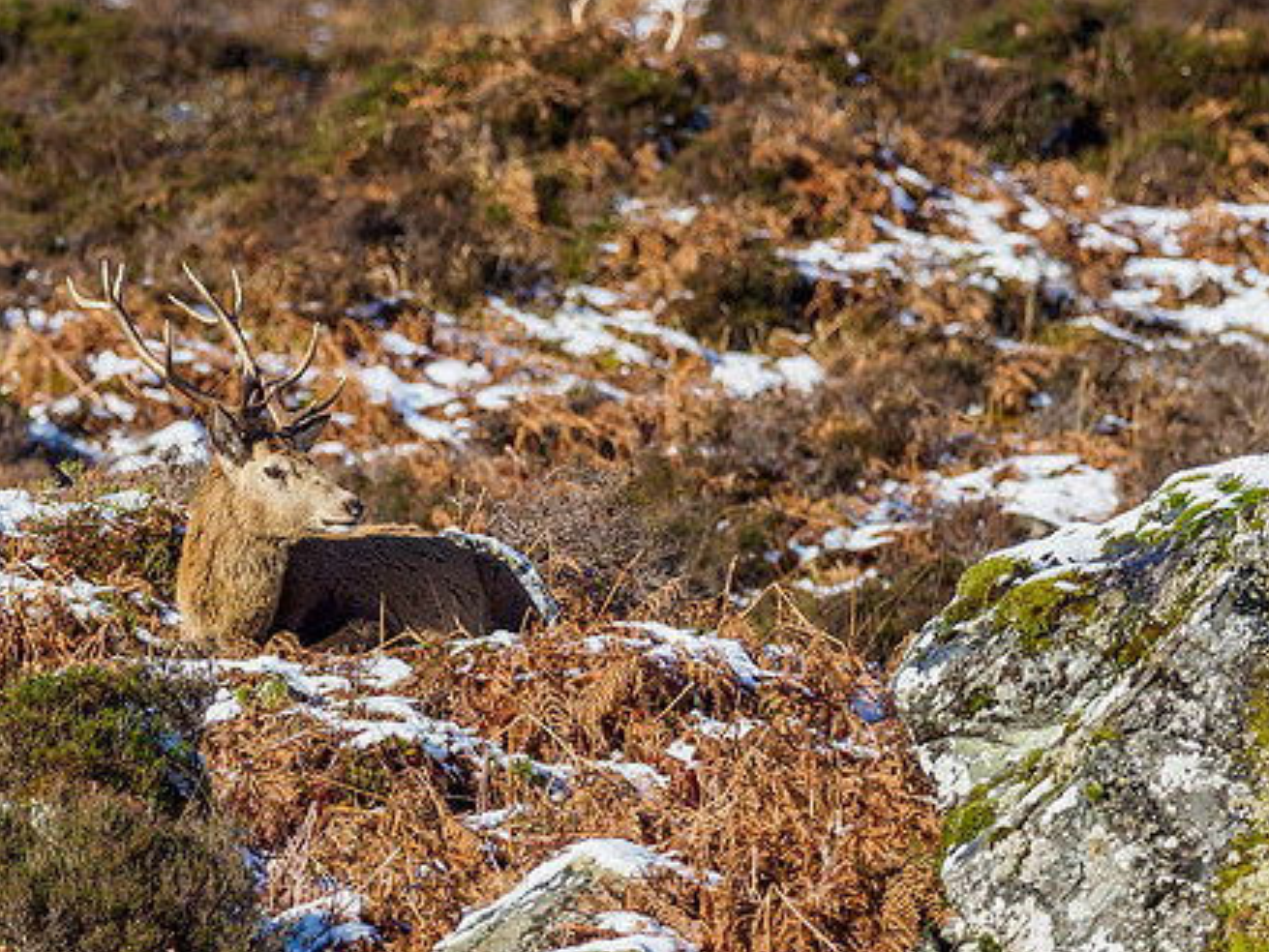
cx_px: 269
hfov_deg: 1.9
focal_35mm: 1052
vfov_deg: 1.4
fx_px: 38576
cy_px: 458
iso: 200
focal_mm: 300
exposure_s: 1/640
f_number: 5.6
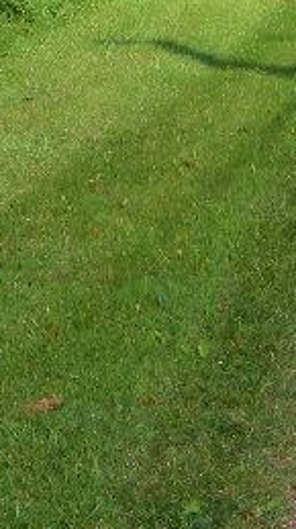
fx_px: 2115
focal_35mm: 151
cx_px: 69
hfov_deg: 8.0
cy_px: -67
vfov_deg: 13.9
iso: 64
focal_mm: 7.5
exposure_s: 1/197
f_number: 5.4
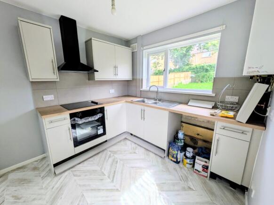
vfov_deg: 85.7
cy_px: 102
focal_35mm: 14
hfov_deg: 102.0
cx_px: 137
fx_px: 111
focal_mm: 1.83
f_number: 2.2
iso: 51
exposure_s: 1/440
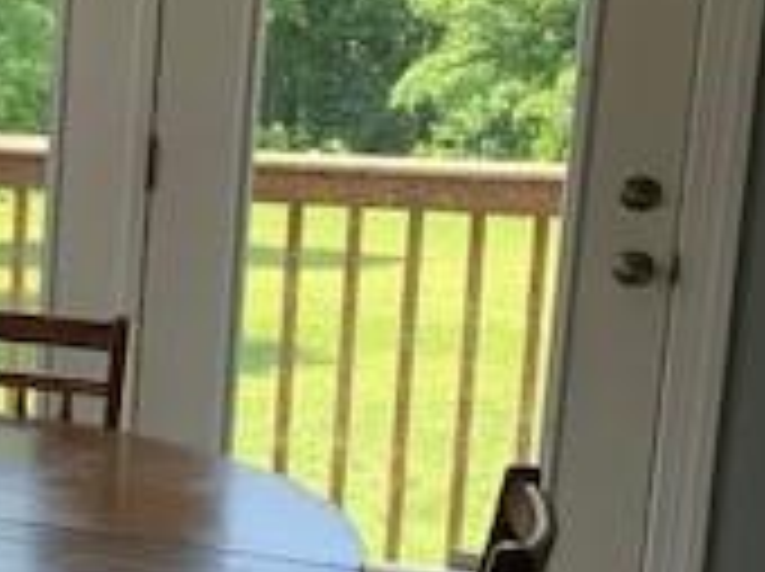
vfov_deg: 15.0
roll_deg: -1.3
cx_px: -540
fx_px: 2163
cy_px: 329
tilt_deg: -11.2
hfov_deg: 17.1
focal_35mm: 98
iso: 25
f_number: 1.8
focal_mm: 4.25
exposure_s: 1/147
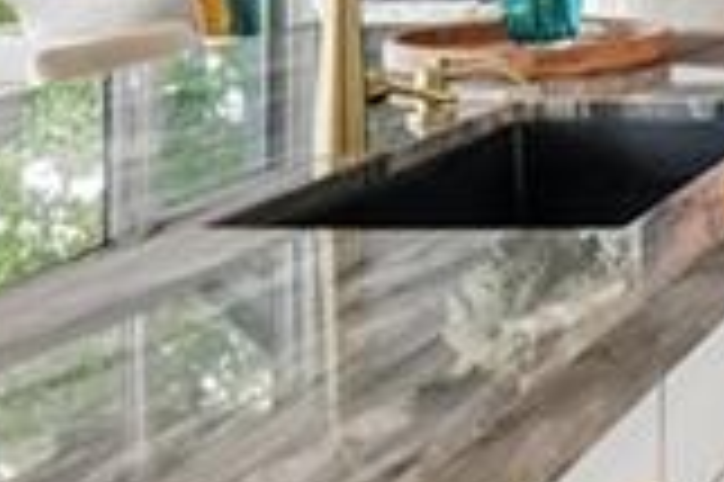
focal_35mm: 89
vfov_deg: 14.5
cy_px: -187
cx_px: 1156
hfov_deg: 19.3
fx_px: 1788
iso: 100
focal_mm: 14
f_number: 8
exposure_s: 1/13
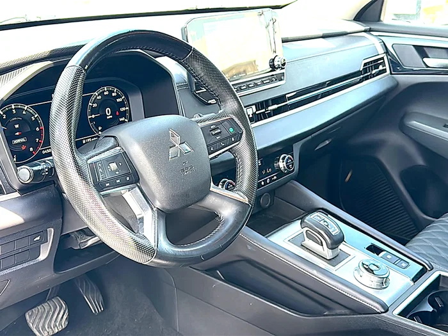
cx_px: 224
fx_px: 492
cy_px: 168
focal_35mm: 38
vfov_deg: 37.7
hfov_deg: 49.0
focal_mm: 6.86
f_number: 1.78
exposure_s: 1/283
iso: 125
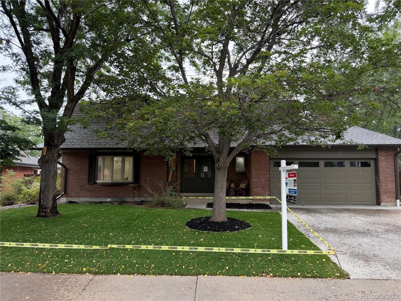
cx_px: 200
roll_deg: -0.1
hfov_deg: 71.6
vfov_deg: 56.8
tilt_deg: +3.9
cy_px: 150
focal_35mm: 24
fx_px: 278
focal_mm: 6.76
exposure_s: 1/183
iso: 200
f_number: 1.78
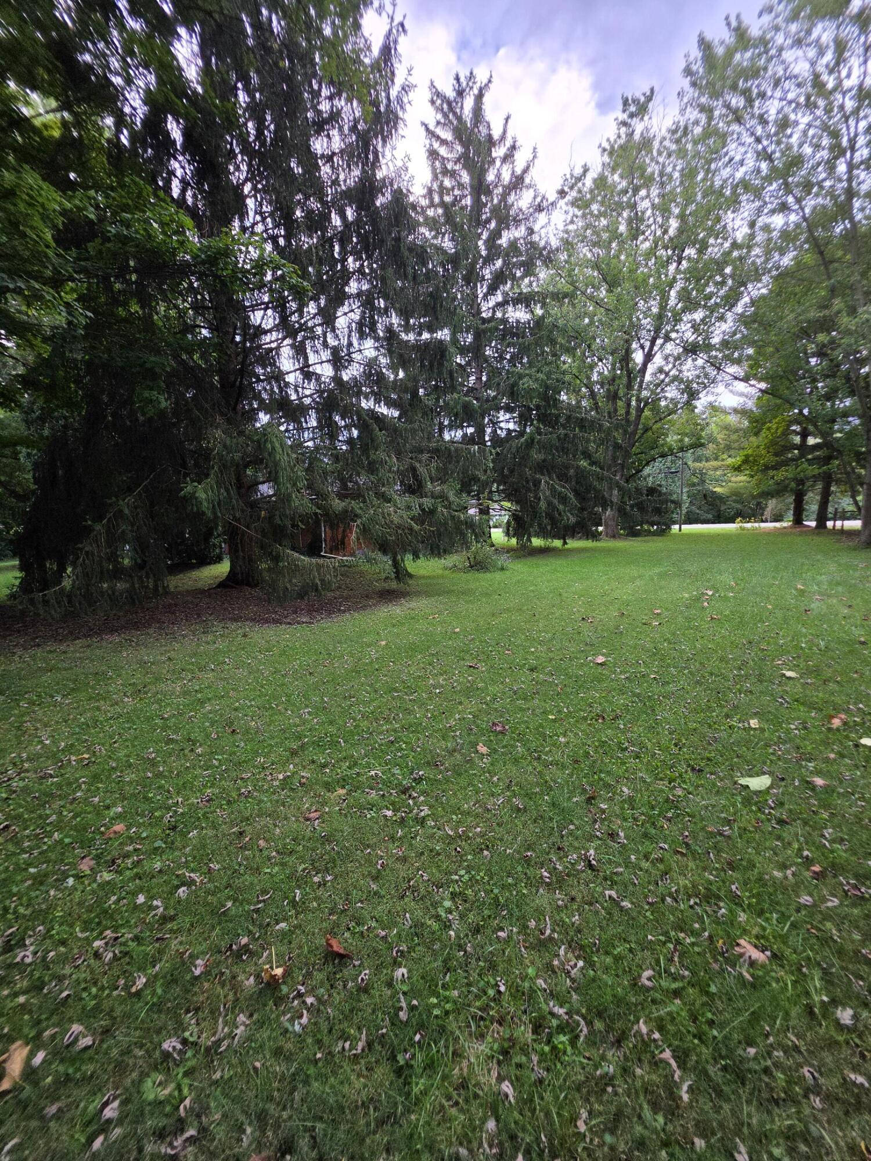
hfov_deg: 89.9
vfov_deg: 106.2
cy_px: 580
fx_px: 436
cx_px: 436
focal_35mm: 13
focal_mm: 2.2
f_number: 1.9
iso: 64
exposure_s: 1/120
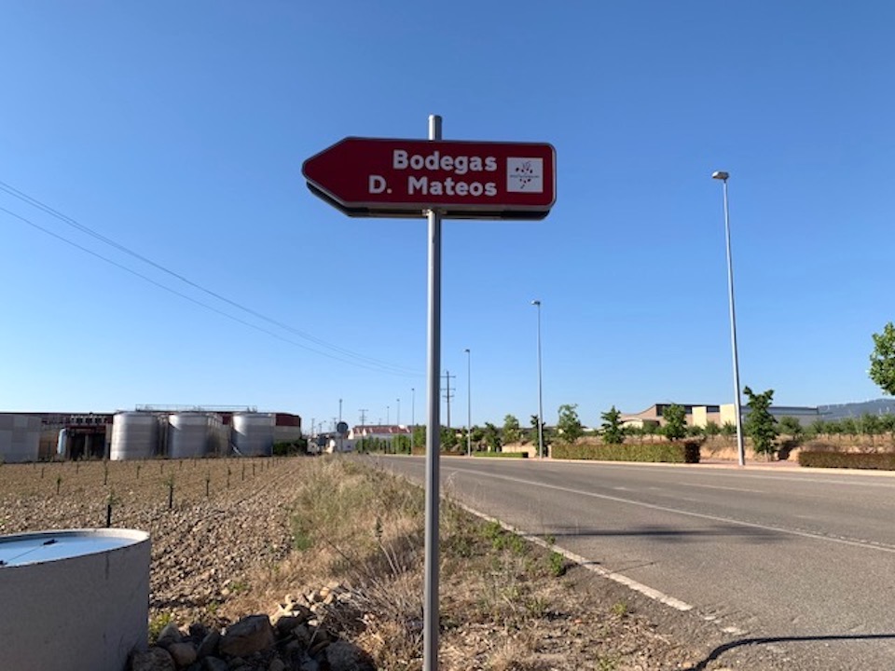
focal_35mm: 26
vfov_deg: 53.1
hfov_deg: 67.3
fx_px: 672
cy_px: 336
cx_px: 448
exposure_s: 1/2364
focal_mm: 4.25
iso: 25
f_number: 1.8
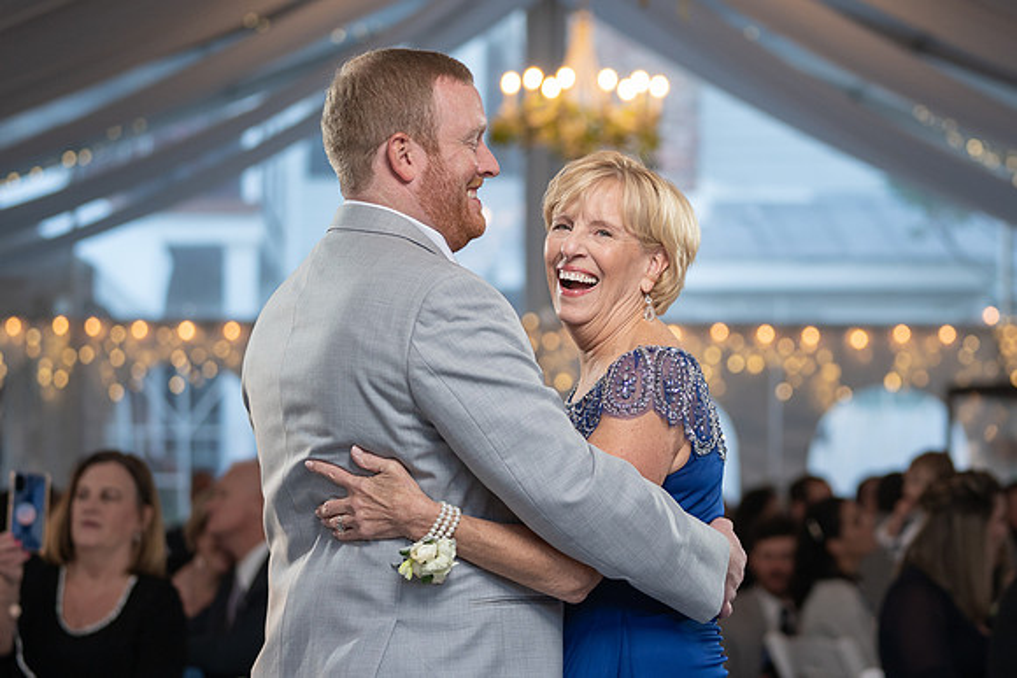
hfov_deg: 17.3
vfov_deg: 11.6
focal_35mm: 118
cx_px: 592
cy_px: 332
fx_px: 3342
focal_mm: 80
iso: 500
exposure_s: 1/250
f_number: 2.8
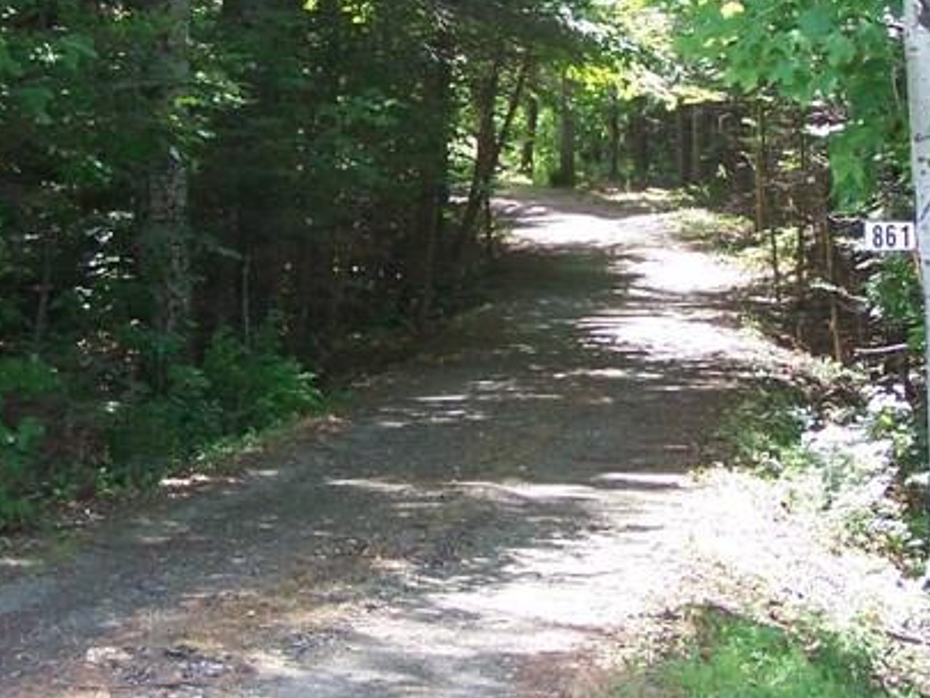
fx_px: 2580
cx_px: 498
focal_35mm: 96
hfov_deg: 20.4
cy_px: 243
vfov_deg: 15.4
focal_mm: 6.3
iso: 160
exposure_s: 1/160
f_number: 2.8
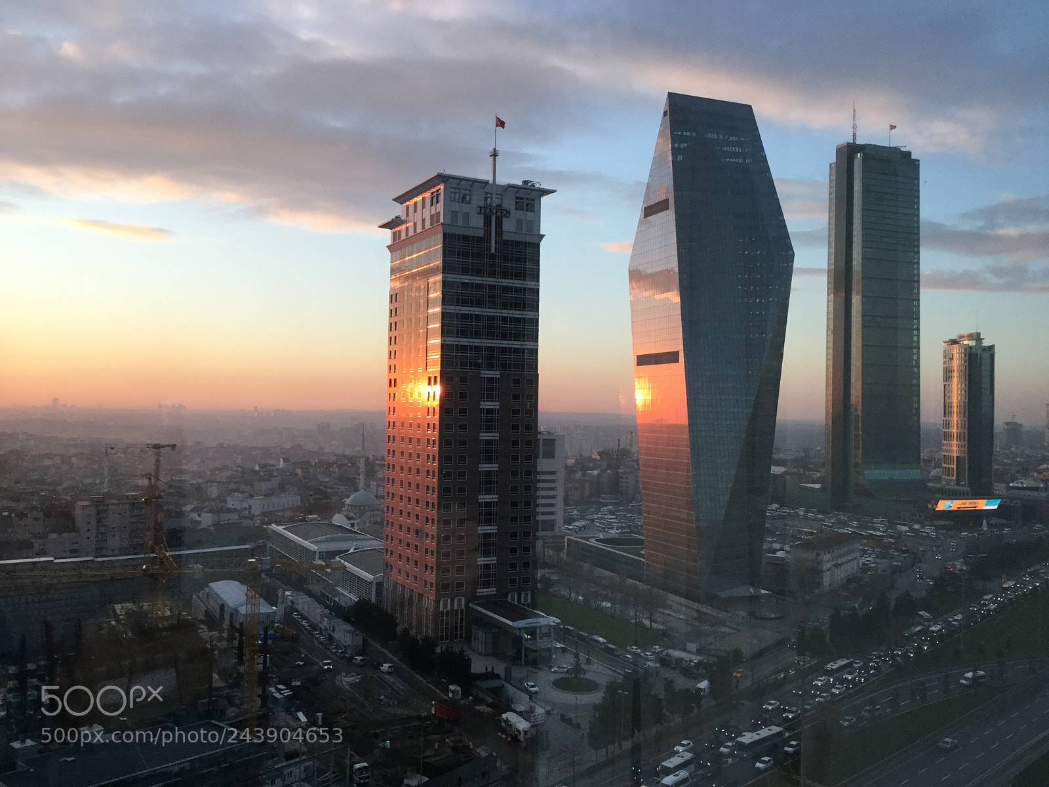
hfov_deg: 58.4
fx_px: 939
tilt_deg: +1.6
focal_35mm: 31
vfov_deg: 45.4
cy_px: 394
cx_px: 524
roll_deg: -0.7
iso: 32
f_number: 2.4
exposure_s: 1/33
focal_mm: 3.3
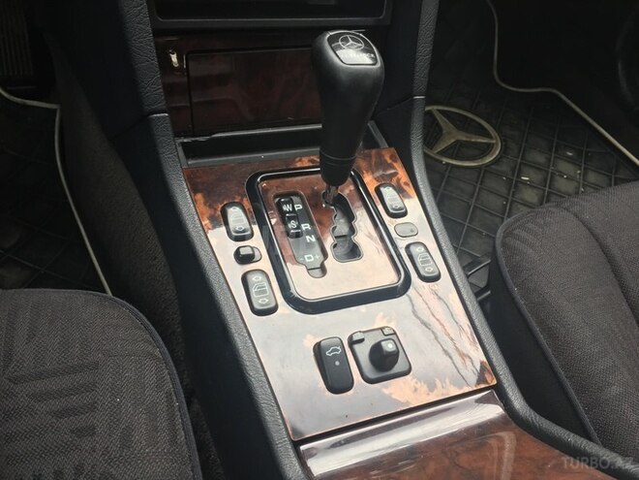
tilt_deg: -48.2
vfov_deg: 48.2
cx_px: 320
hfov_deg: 61.7
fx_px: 535
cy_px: 240
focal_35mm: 29
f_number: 2.2
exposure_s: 1/100
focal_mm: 4.15
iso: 40
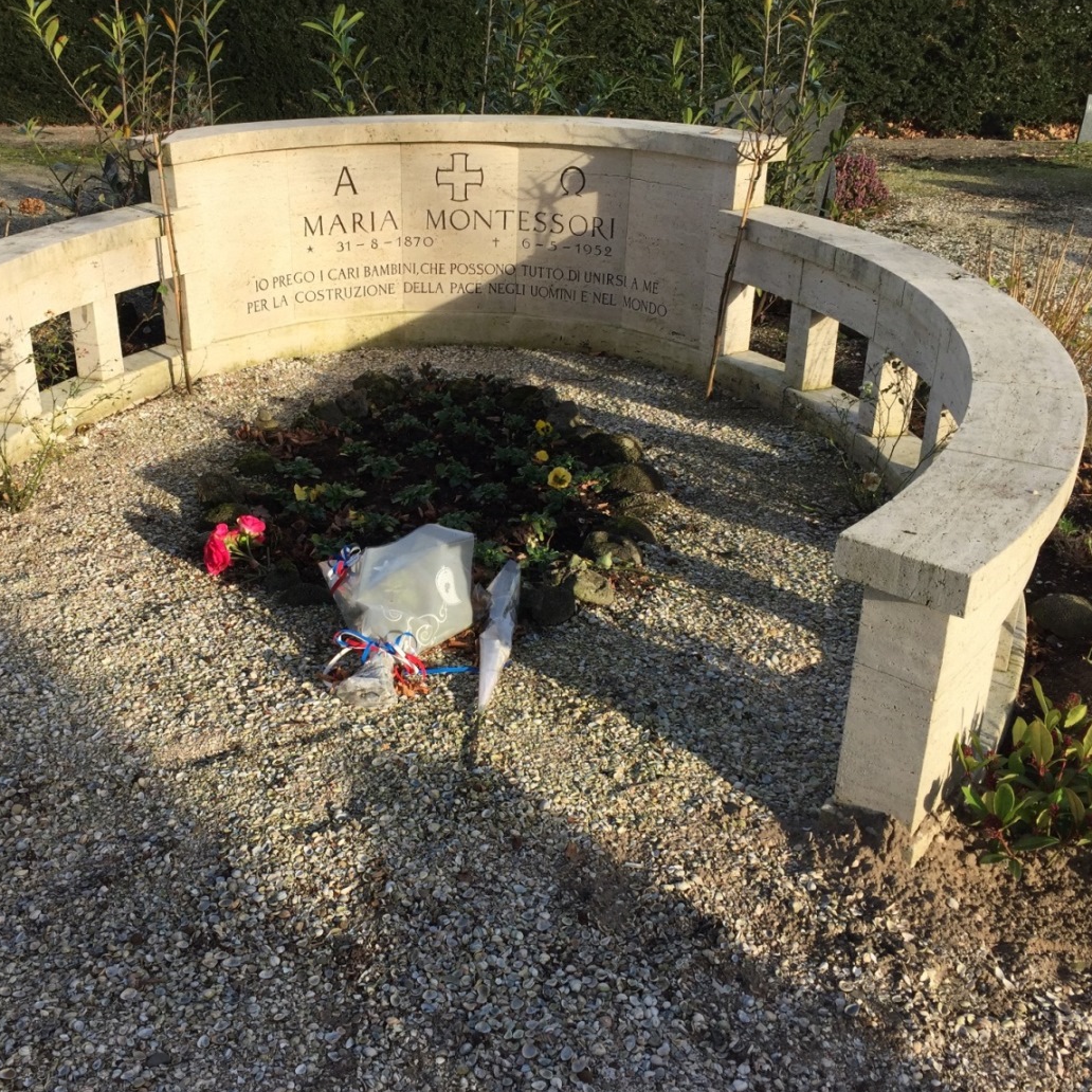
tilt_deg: -24.7
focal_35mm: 35
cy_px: 557
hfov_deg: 46.9
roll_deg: +0.1
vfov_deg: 47.2
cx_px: 432
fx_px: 1249
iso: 32
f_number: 2.2
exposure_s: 1/1068
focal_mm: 4.15
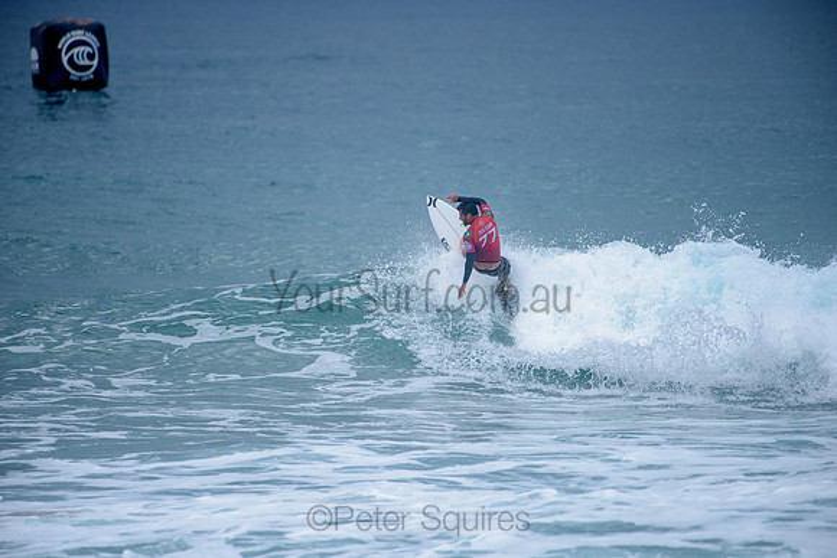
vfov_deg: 2.8
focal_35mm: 500
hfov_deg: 4.1
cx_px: 418
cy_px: 279
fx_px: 11627
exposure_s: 1/2000
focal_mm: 500
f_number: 5.6
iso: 220
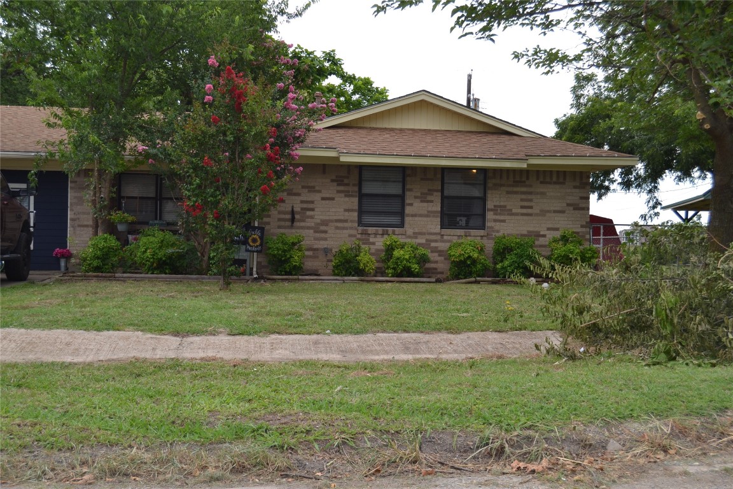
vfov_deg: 31.9
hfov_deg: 46.4
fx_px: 855
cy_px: 244
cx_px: 366
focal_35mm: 42
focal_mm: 28
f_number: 6.3
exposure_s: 1/200
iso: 100
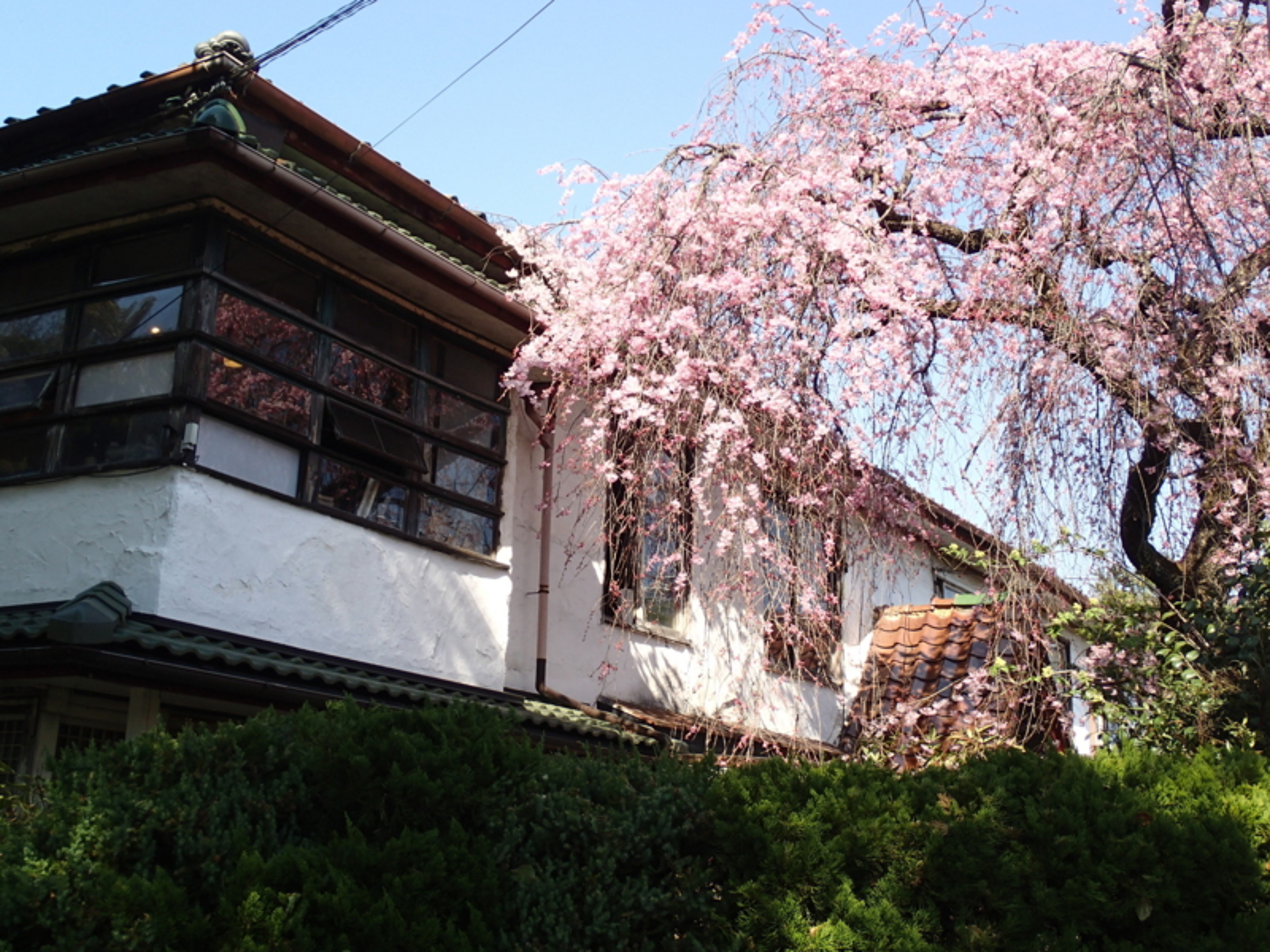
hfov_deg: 46.8
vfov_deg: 36.0
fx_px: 1468
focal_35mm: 40
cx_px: 635
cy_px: 476
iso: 100
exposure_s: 1/320
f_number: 4
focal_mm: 7.34
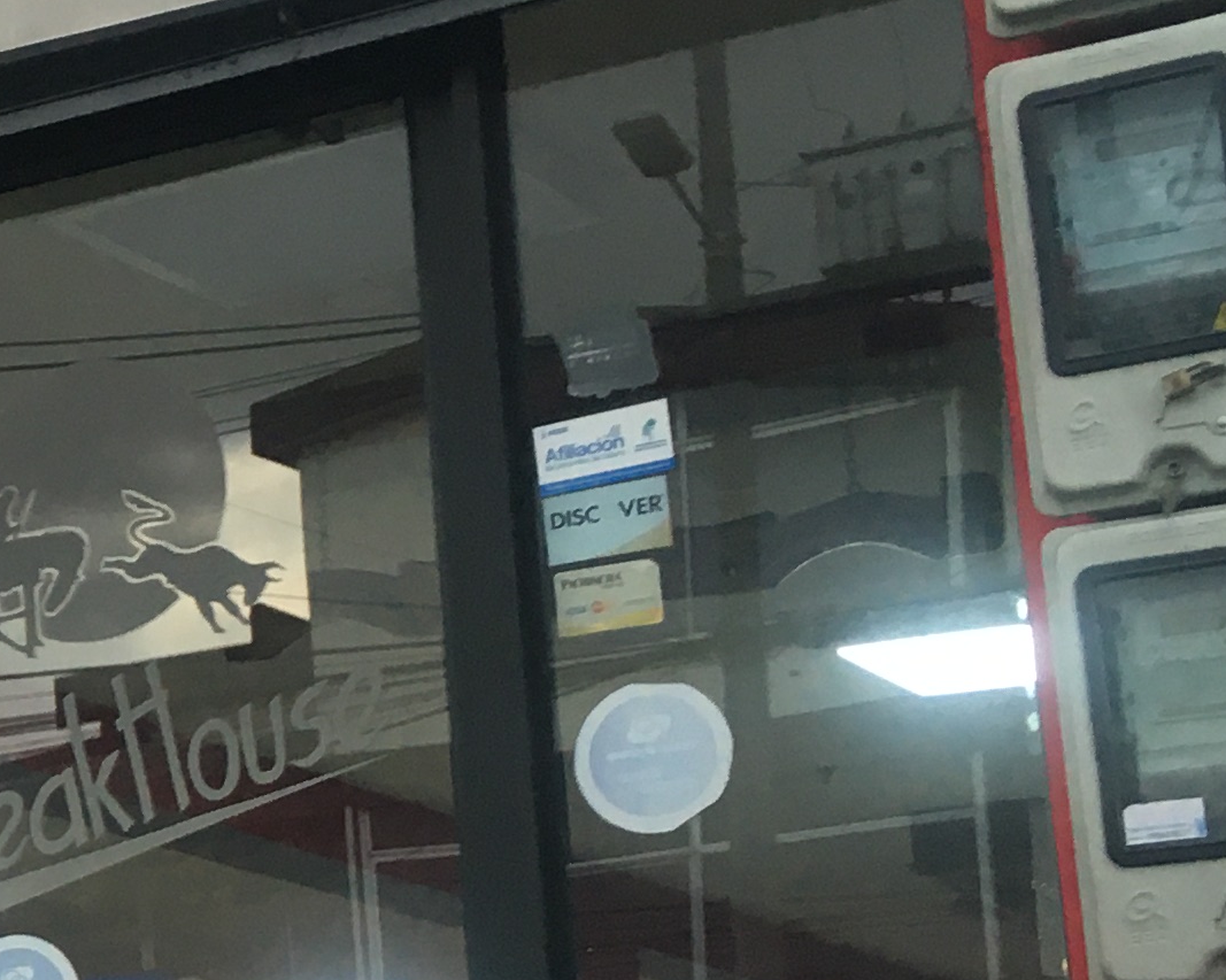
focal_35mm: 107
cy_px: 669
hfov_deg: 15.8
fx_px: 3881
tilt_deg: +12.0
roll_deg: +0.3
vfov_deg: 14.4
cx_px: -838
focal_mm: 4.15
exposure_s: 1/30
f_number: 2.2
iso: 50
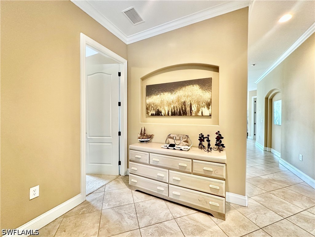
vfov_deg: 85.7
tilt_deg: -0.1
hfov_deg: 102.1
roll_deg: -0.5
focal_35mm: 14
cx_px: 158
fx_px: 127
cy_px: 118
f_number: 2.2
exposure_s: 1/60
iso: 500
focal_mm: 2.22
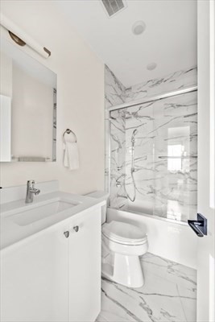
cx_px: 108
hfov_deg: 81.3
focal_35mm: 14
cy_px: 161
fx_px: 125
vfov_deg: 104.2
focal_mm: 14
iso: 100
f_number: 6.3
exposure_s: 1/1.25
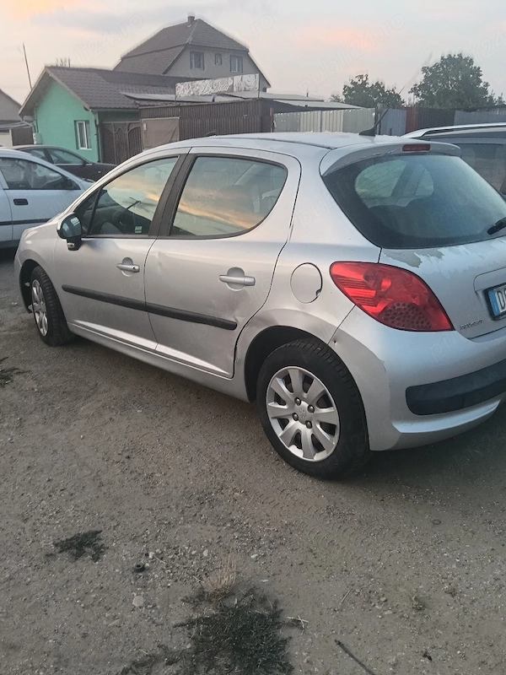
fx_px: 526
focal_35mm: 27
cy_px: 338
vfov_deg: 65.3
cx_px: 253
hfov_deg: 51.4
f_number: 1.8
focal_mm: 3.98
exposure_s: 1/33.3
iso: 160
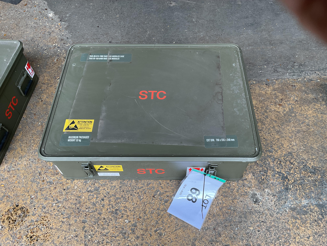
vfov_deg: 48.2
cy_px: 123
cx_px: 164
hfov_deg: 61.7
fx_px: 274
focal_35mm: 29
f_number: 1.8
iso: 40
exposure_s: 1/120
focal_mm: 3
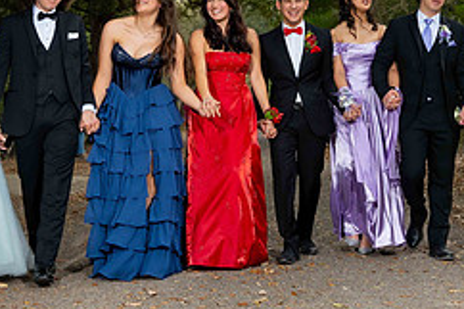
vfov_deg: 16.2
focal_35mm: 84
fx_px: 1082
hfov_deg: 24.2
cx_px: 211
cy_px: 89
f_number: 3.2
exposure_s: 1/200
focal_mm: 35
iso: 250
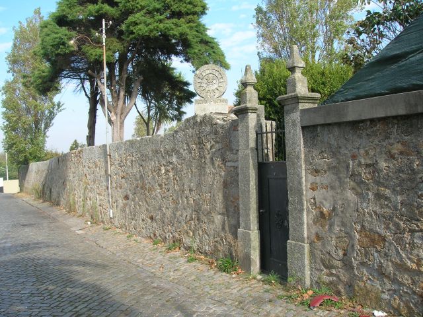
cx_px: 212
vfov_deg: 41.8
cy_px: 158
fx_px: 415
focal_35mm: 34
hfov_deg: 54.0
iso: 50
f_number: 4.9
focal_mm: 5.7
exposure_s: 1/165
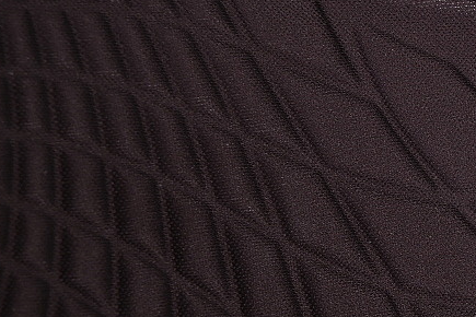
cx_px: 557
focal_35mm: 186
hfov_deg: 10.9
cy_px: 209
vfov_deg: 7.4
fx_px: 2459
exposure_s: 1/50
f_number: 6.3
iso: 160
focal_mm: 50
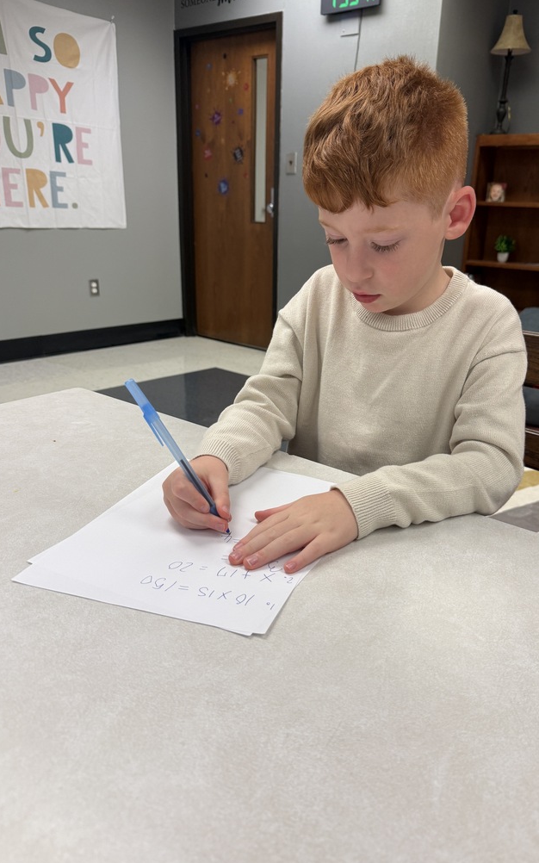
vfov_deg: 70.4
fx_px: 611
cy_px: 439
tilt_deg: -18.8
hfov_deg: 47.3
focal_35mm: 26
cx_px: 325
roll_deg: -3.5
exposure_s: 1/120
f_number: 1.78
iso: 125
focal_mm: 6.76
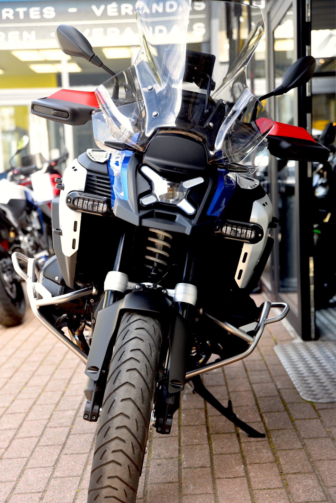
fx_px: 839
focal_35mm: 60
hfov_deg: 22.6
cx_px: 168
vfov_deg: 33.4
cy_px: 252
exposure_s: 1/60
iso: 100
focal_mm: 60
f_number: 3.2
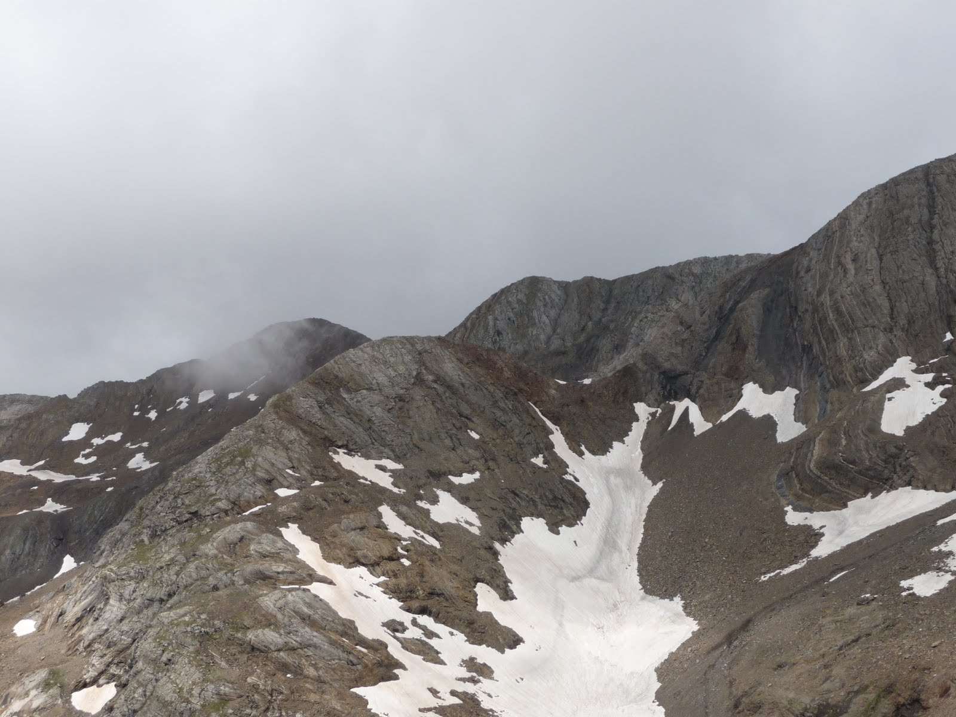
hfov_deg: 38.2
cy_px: 358
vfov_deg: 29.1
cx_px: 478
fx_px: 1381
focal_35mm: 50
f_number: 10
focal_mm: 8.5
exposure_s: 1/320
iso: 100
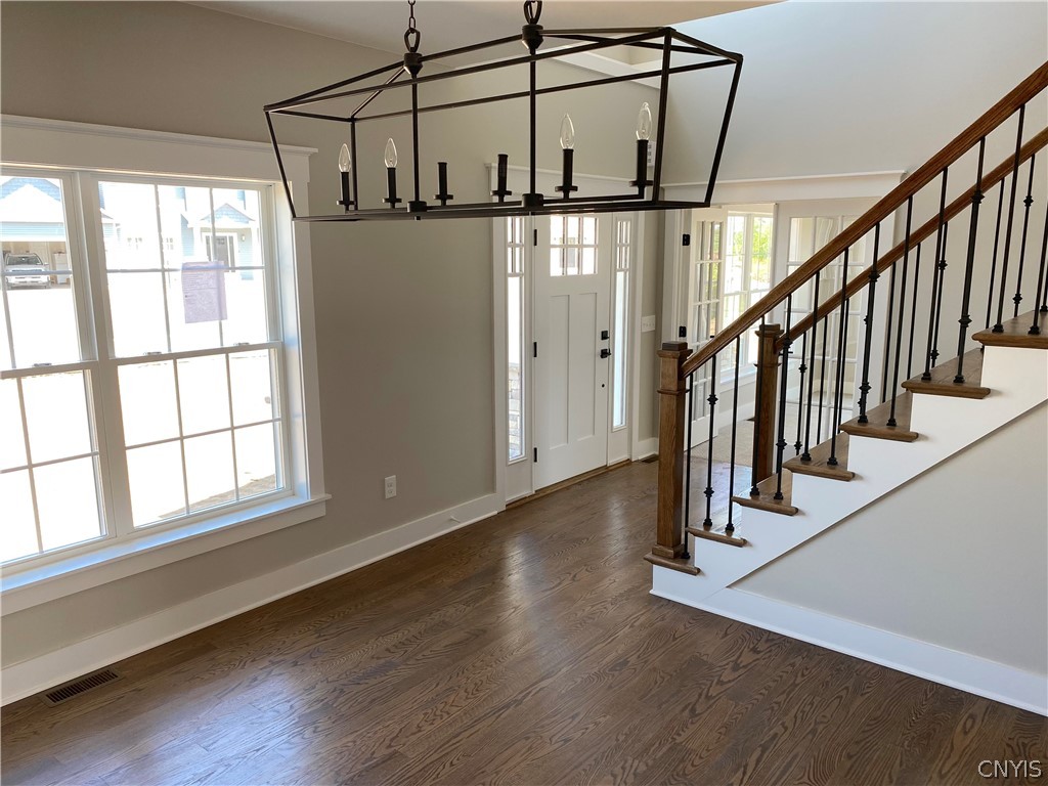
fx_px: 787
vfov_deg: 53.1
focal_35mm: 26
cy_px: 393
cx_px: 524
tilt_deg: -10.5
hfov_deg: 67.3
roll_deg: +0.5
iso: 64
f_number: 1.8
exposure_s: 1/120
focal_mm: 4.25
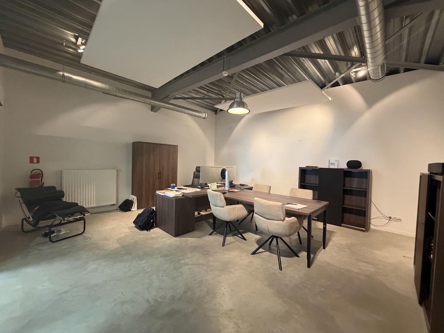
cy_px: 166
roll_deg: -2.5
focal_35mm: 14
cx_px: 222
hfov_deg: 102.1
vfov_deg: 85.7
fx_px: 180
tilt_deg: -1.1
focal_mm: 2.22
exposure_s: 1/50
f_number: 2.2
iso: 640
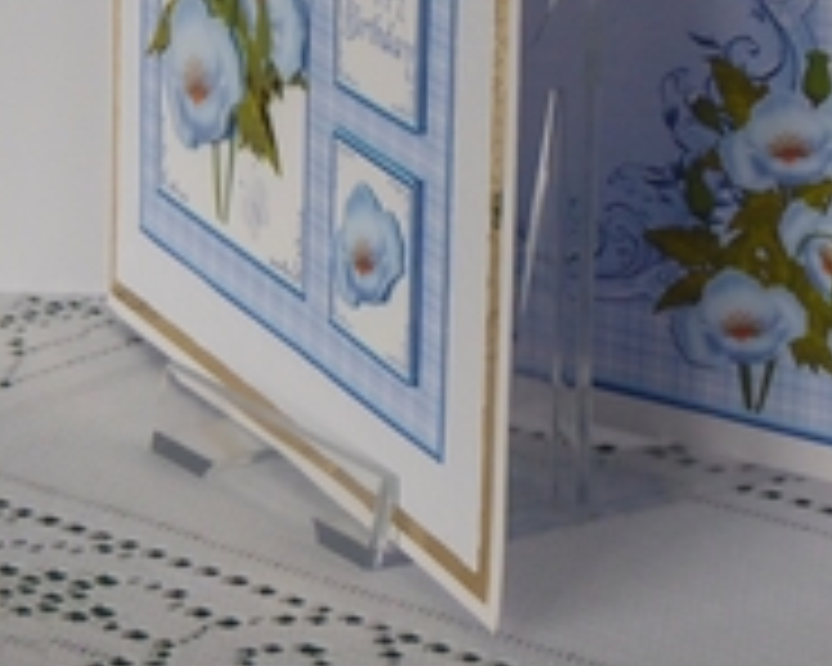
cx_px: 396
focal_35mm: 164
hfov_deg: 11.8
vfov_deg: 9.3
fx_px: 4038
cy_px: -29
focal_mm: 11.7
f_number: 4.4
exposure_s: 1/30
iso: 400
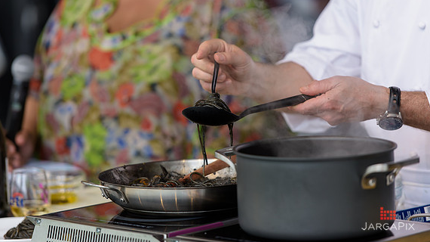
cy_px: 100
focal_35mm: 192
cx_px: 215
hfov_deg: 11.2
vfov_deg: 6.3
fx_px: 2188
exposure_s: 1/1250
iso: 250
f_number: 3.2
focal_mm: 180
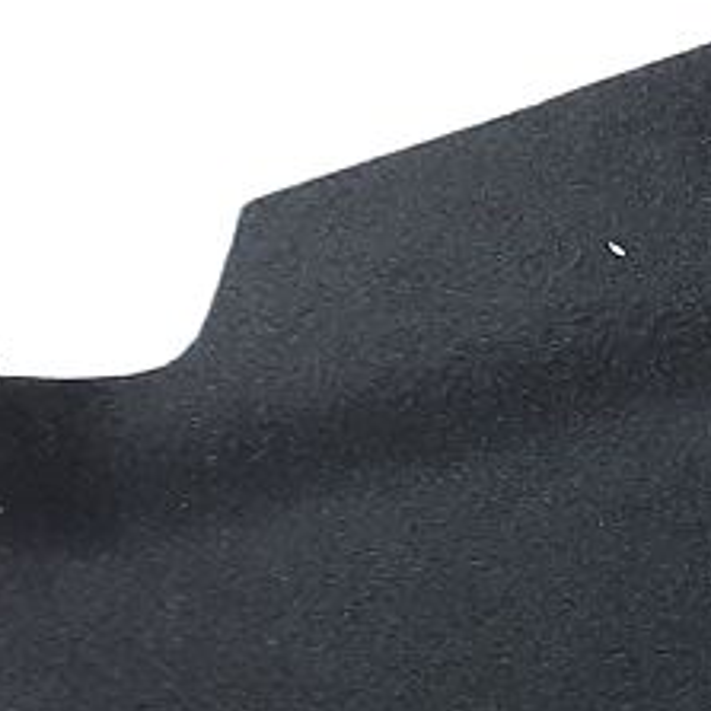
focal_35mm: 119
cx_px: 1365
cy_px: 877
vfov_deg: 14.2
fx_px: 2765
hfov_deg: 13.0
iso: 80
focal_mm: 4.6
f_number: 2
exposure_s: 1/50
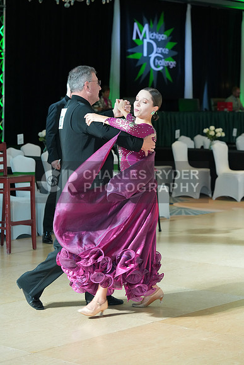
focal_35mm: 96
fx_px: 975
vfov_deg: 21.2
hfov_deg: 14.3
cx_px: 122
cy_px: 182
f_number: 5
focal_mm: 96
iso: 3200
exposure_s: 1/250
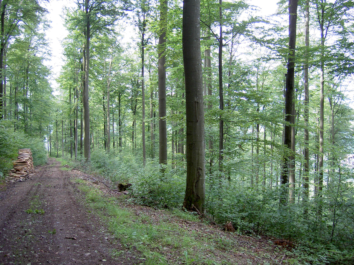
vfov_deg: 36.8
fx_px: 399
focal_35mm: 39
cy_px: 132
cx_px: 177
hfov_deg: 47.9
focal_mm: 8
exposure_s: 1/70.4
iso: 100
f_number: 2.8
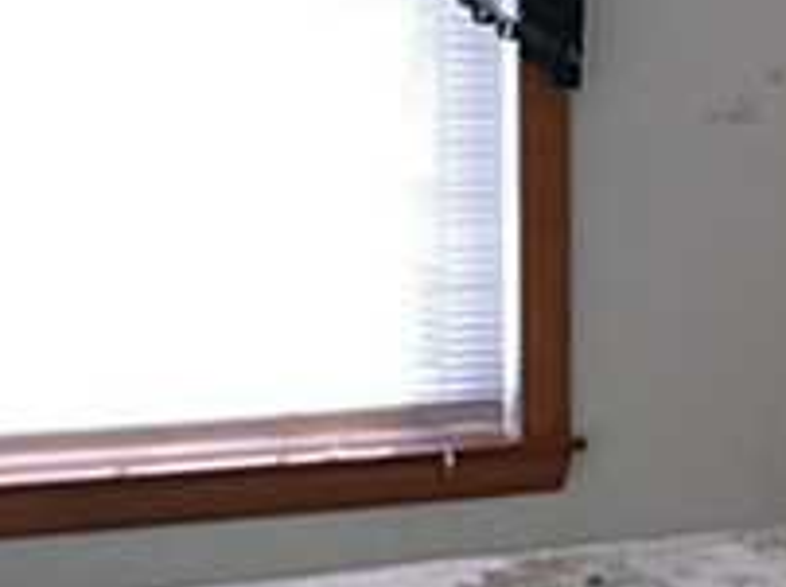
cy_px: 358
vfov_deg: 12.8
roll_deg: -3.7
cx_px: 1459
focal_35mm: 115
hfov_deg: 14.8
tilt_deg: -9.2
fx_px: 2608
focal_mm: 4.15
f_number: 2.2
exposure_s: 1/60
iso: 32
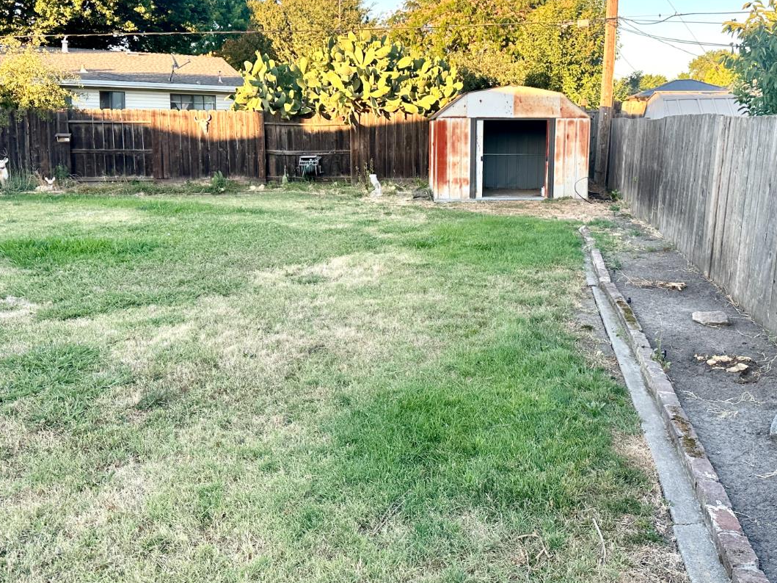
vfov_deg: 41.4
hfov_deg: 53.9
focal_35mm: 34
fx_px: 763
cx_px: 427
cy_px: 214
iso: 80
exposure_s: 1/489
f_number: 1.78
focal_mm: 6.86
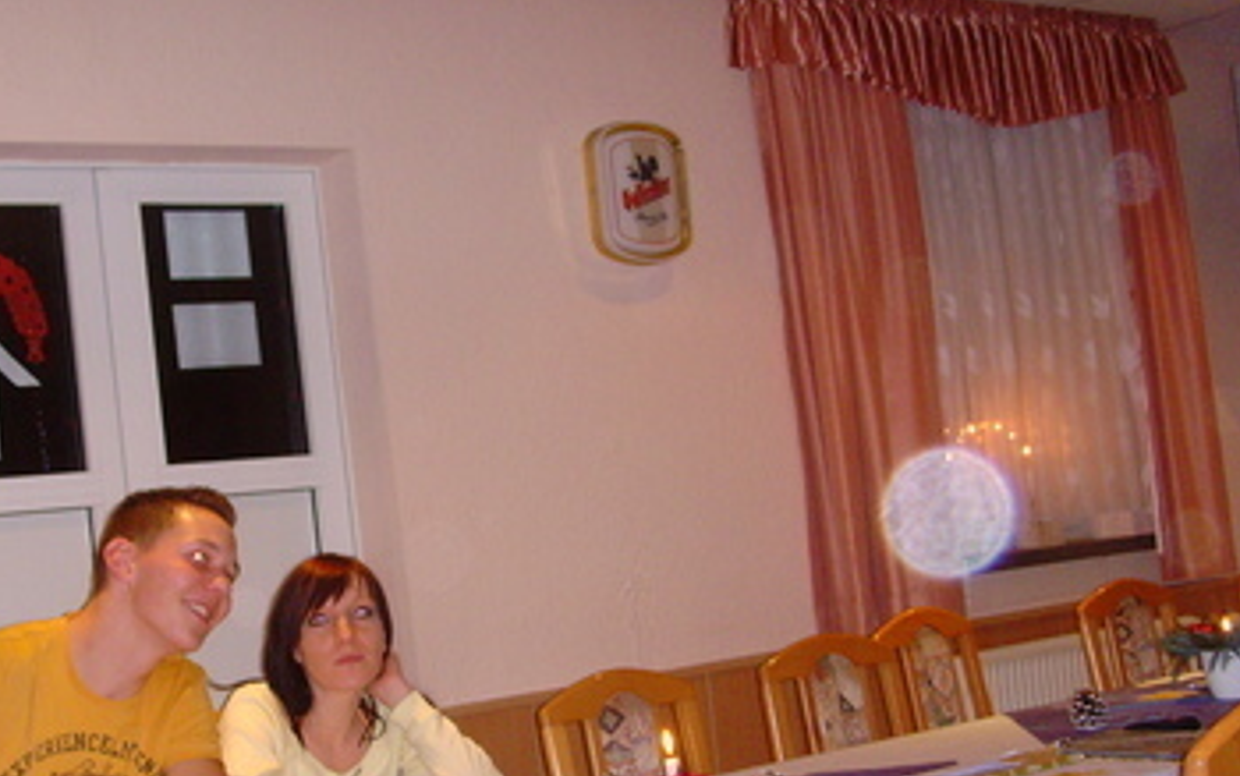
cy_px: 562
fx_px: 1994
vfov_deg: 21.9
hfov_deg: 34.3
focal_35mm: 59
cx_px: 425
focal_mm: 6.6
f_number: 3.5
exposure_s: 1/45
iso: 240
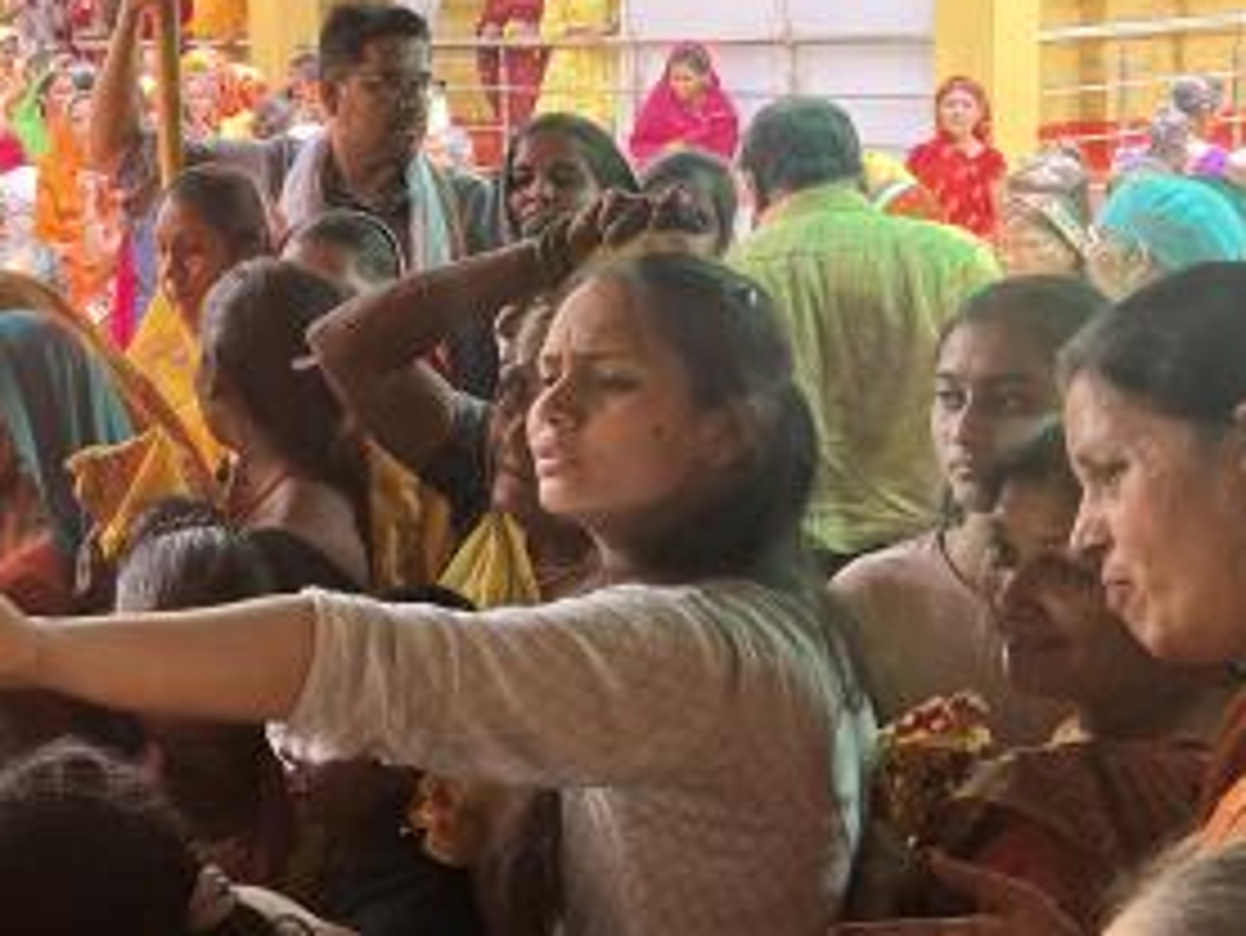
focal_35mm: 60
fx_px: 2161
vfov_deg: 24.3
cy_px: 297
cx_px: 144
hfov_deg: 30.8
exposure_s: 1/122
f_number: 1.5
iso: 50
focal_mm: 5.7
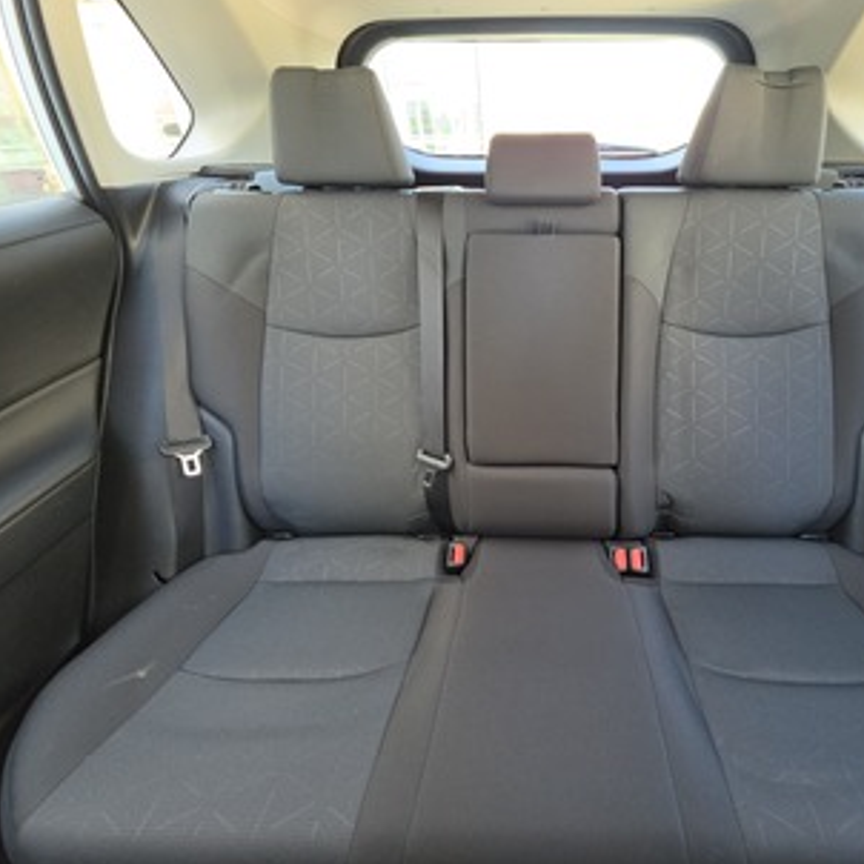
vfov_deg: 87.4
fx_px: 452
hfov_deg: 85.5
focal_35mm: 16
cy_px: 428
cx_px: 546
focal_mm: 2.2
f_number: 1.9
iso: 320
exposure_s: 1/60
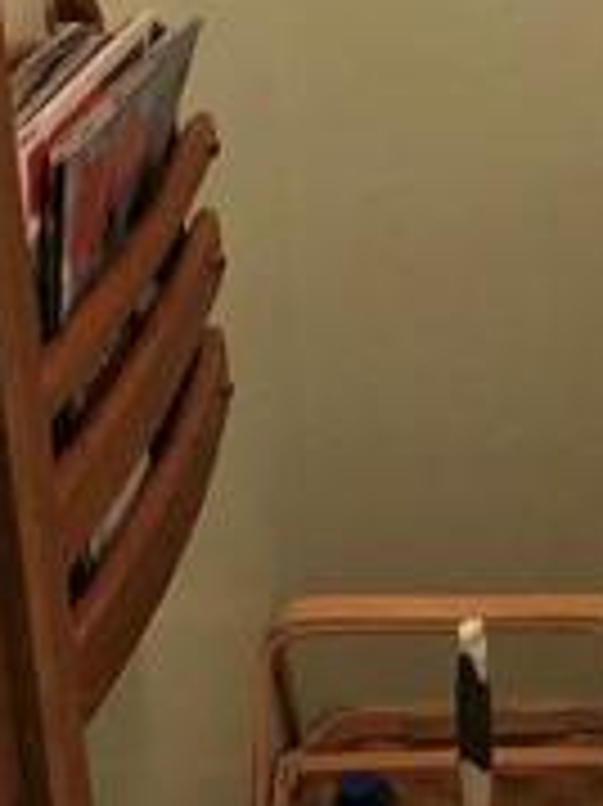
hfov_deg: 11.5
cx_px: 1062
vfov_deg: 16.1
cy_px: 23
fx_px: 2790
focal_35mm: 120
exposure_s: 1/11
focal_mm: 3.99
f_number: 1.8
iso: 100
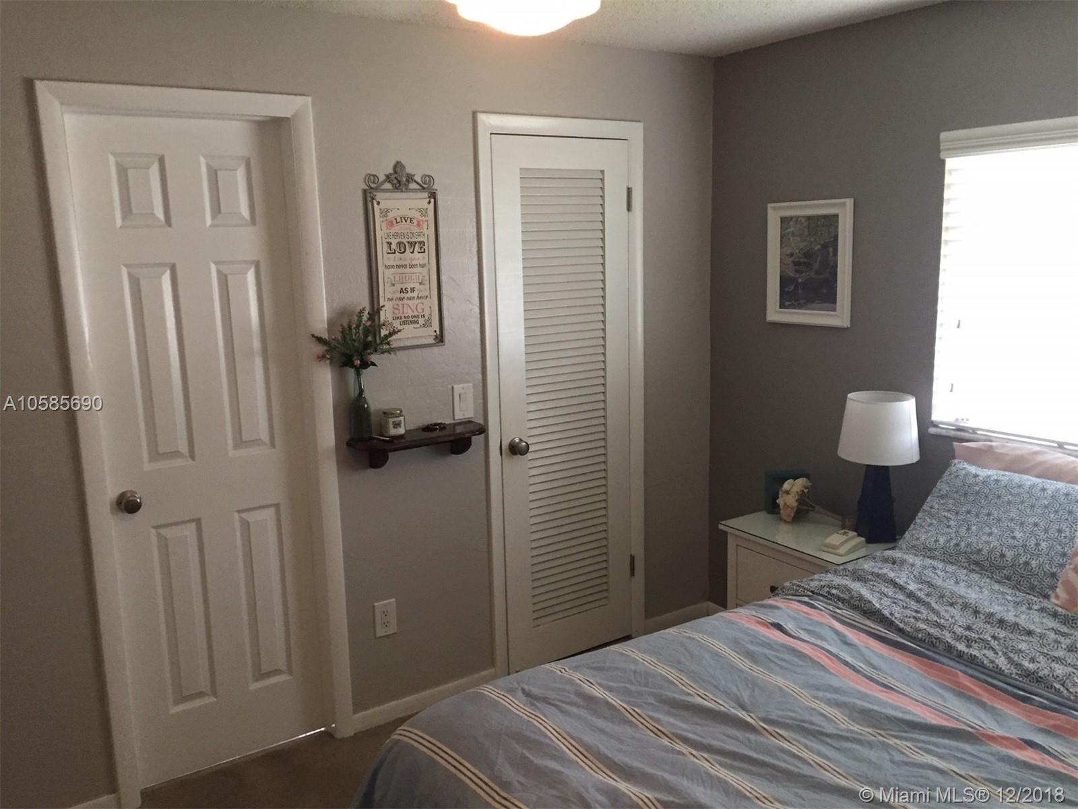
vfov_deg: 48.2
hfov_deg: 61.7
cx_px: 539
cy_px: 404
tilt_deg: -9.5
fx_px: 903
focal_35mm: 29
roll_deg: +1.0
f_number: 2.2
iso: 200
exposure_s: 1/30
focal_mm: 4.15
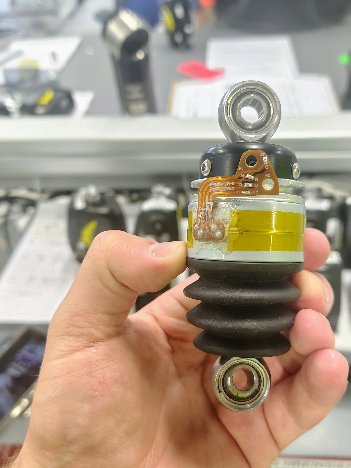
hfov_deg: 44.1
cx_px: 194
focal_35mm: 32
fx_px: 433
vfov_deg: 56.7
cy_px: 253
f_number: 1.8
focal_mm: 5.56
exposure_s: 1/50
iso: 859
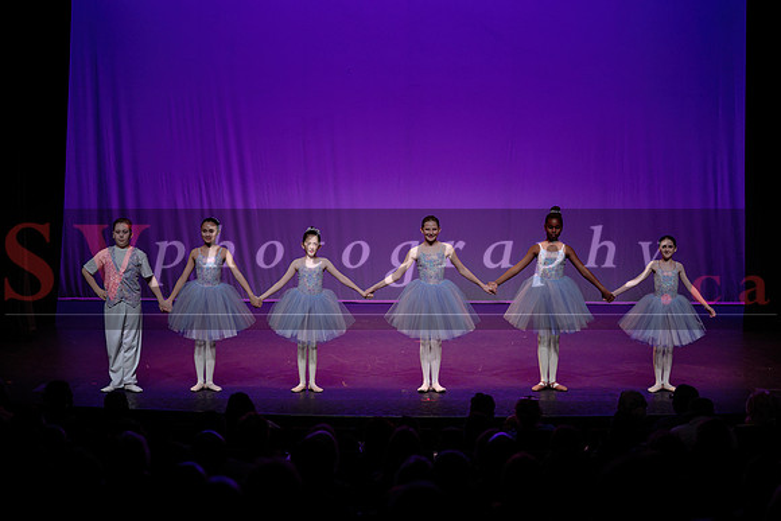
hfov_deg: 28.1
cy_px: 260
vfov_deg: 18.9
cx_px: 390
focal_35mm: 72
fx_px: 1562
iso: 1250
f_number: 2.8
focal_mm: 72
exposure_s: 1/640
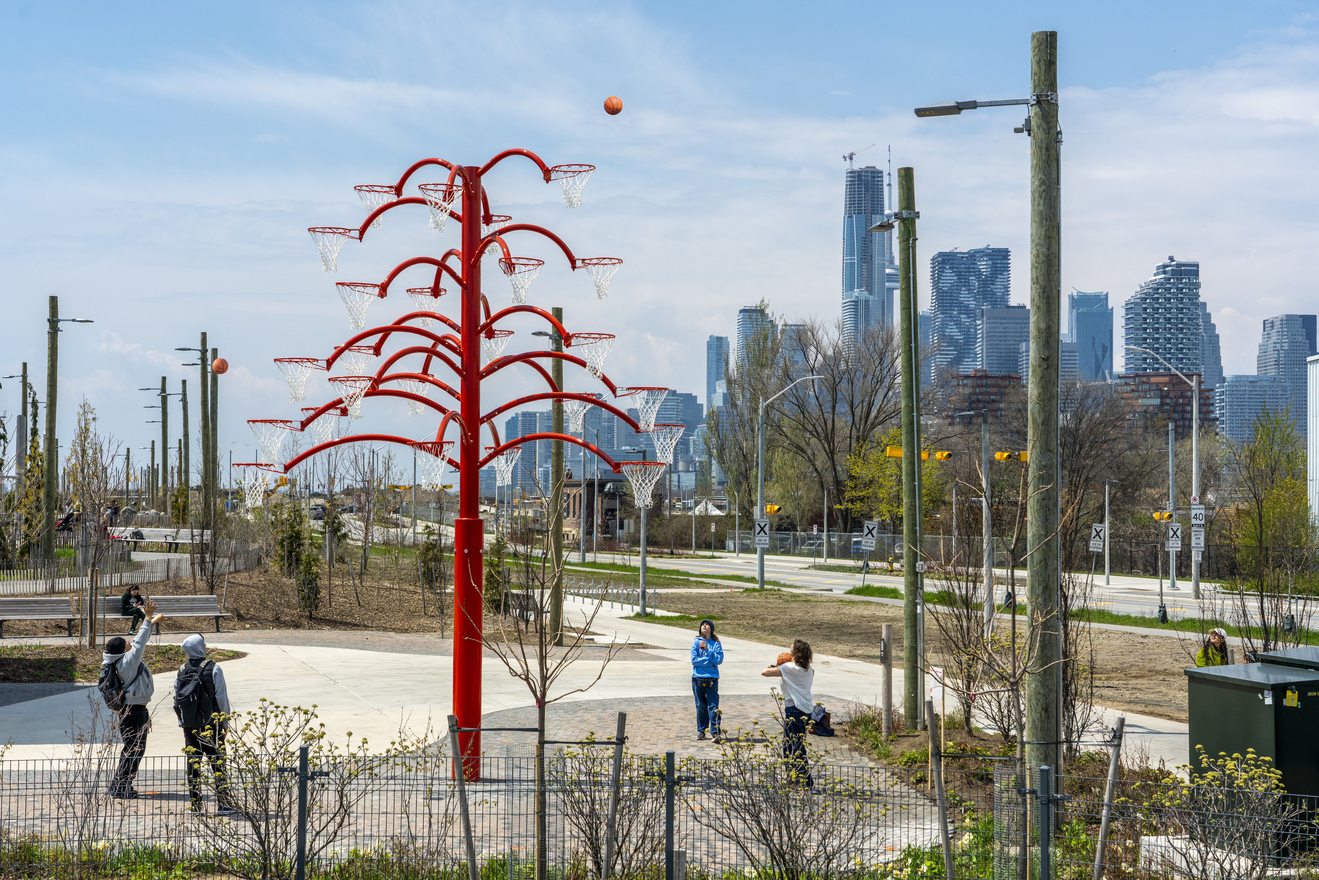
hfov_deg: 38.2
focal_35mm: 52
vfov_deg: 26.0
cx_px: 660
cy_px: 440
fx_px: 1905
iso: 400
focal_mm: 52
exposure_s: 1/2000
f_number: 8
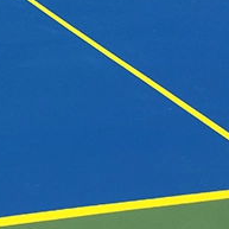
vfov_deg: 19.6
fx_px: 636
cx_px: -132
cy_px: -17
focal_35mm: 85
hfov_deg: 17.9
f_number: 2.2
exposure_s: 1/2083
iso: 32
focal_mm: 4.15
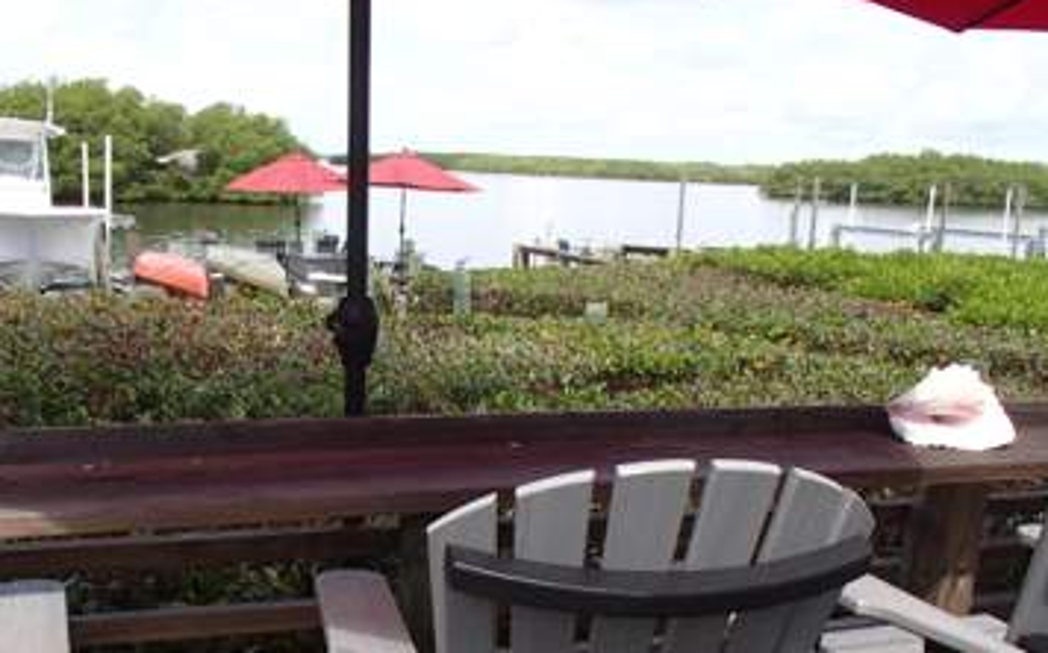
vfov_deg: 31.5
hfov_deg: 49.2
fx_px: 1142
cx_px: 465
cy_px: 475
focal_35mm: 40
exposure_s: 1/500
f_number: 3.9
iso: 100
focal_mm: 5
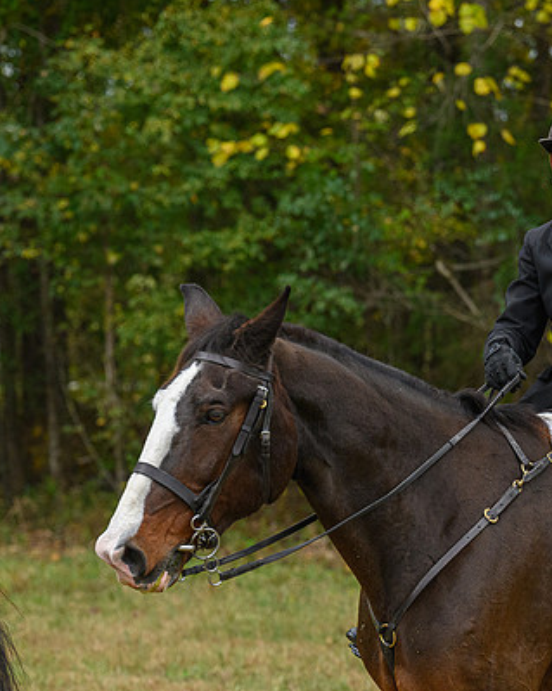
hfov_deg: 9.7
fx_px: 3248
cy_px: 387
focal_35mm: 159
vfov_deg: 12.1
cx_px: 397
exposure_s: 1/1000
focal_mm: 86
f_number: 3.2
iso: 1250
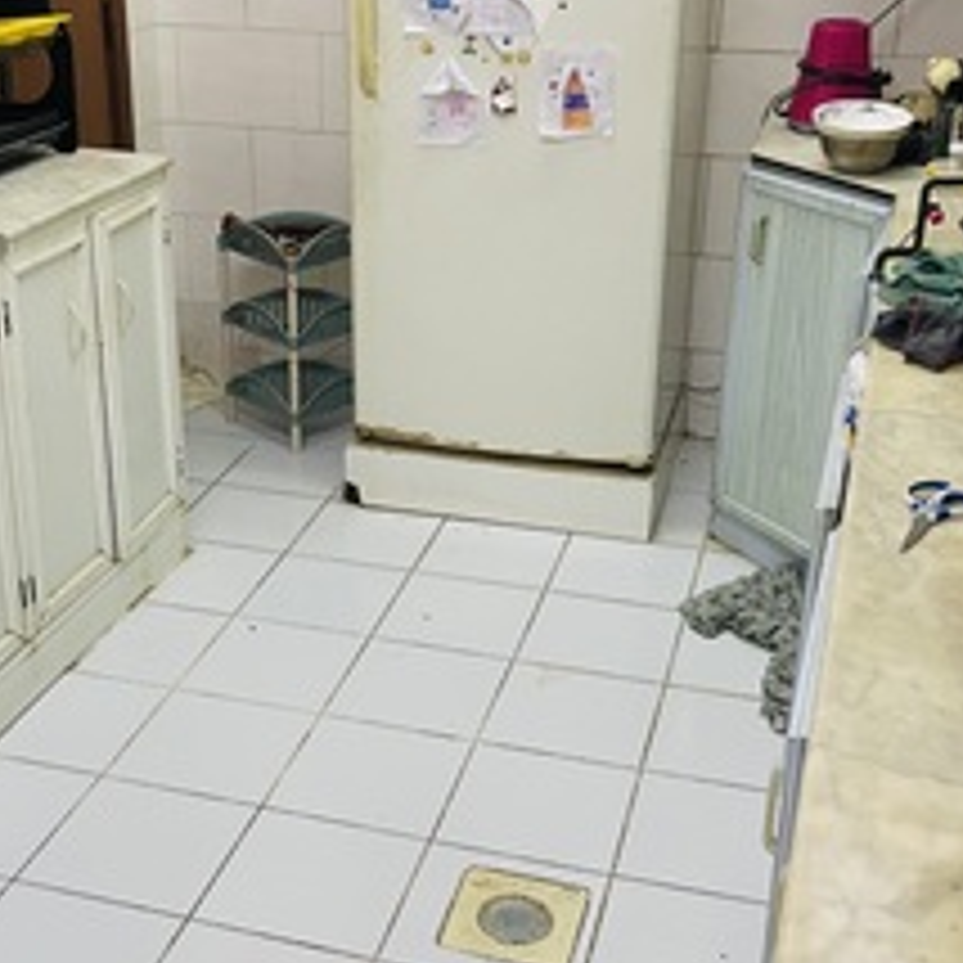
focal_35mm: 49
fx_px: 1542
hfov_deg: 34.6
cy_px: 484
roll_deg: -0.4
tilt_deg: -22.8
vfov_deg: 34.7
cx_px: 385
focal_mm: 4.2
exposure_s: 1/60
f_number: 1.6
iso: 250
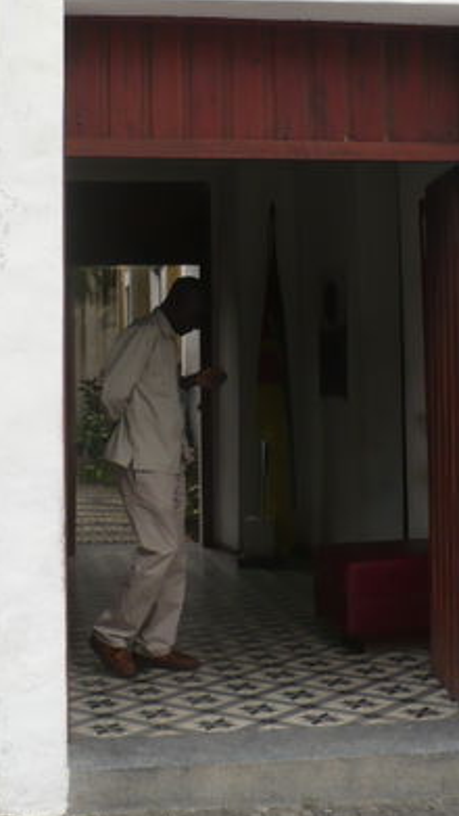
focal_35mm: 66
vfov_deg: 31.2
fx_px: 1428
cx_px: 227
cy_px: 175
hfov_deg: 18.3
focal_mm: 6.1
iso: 100
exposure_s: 1/400
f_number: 2.8
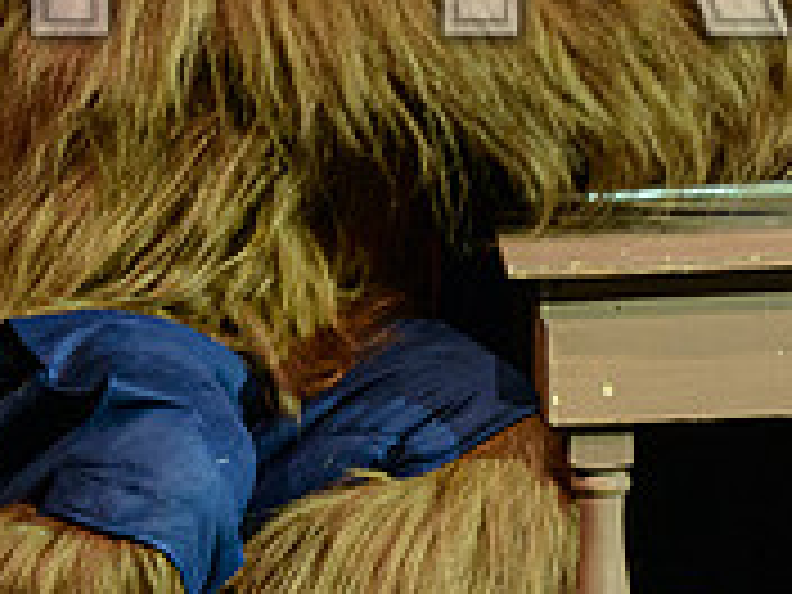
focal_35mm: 851
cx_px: 1584
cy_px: 144
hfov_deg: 2.3
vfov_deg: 1.7
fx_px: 19471
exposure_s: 1/100
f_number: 4
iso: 1000
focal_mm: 120
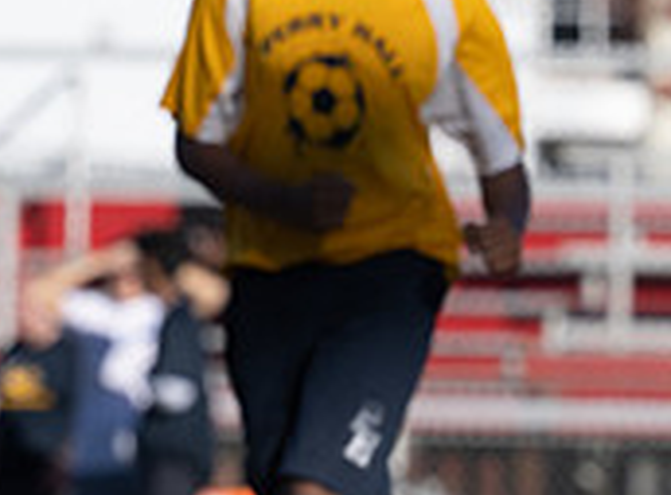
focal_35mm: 795
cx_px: 1092
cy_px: 498
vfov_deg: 1.9
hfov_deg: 2.5
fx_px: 15325
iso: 110
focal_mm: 155
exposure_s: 1/1600
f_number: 4.5
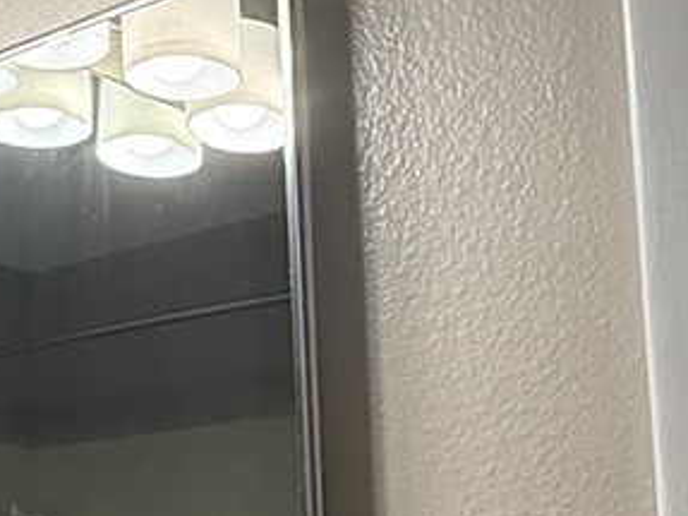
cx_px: -499
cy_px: 492
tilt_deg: +8.7
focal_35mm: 78
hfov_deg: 19.6
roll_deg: -2.8
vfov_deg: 18.5
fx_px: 1550
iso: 160
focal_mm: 2.22
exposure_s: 1/120
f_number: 2.2
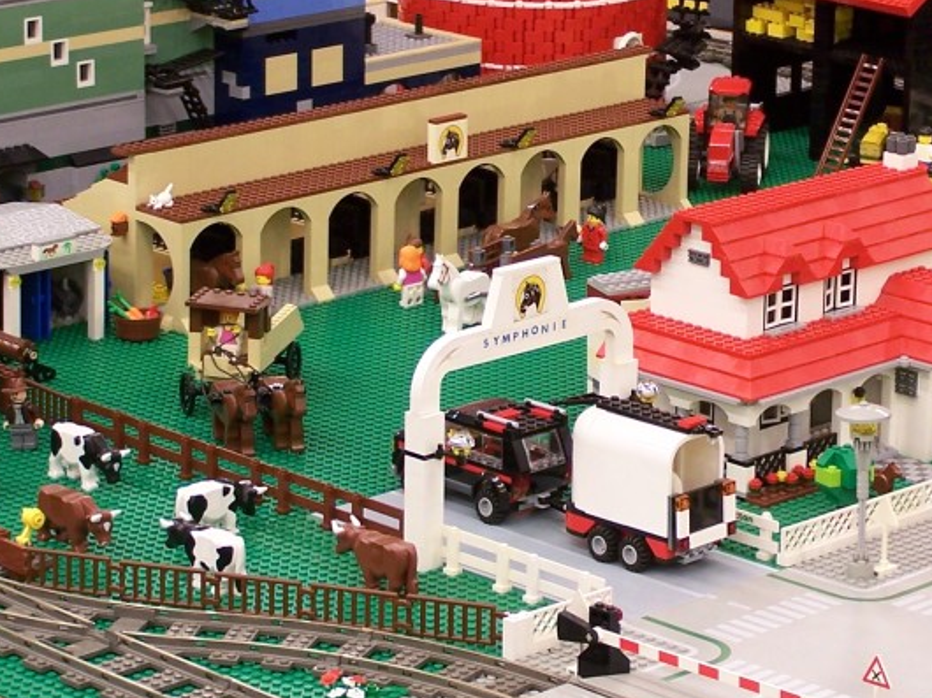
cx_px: 819
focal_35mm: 145
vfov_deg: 10.2
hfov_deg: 13.5
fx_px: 3902
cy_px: 211
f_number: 3.2
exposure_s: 1/2
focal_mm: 12.4
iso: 80
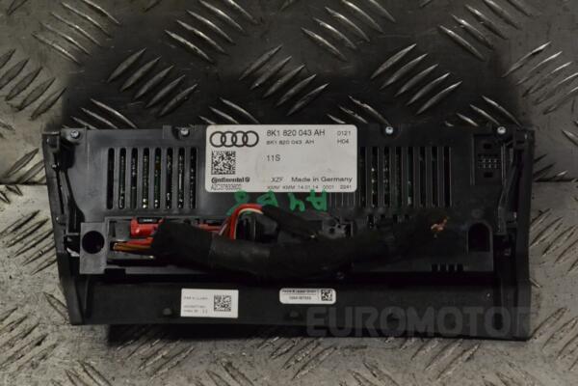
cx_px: 289
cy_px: 193
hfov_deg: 24.6
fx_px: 1324
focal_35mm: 82
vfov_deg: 16.6
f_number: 10
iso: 3200
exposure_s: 1/400
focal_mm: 55
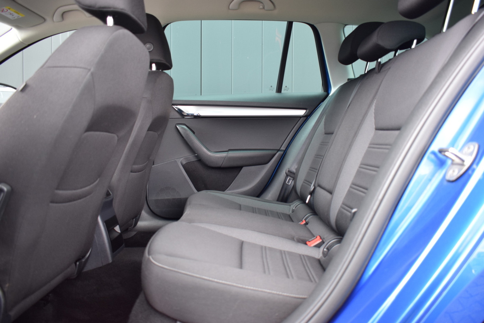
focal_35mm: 30
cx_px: 242
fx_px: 403
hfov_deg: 61.9
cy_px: 162
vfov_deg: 43.6
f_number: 4
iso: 640
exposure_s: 1/60
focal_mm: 20
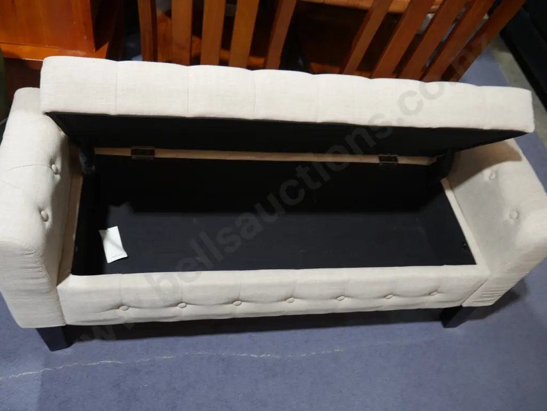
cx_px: 274
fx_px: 506
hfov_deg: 56.8
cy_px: 206
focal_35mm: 32
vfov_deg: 44.2
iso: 320
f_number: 3.6
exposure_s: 1/60
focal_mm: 16
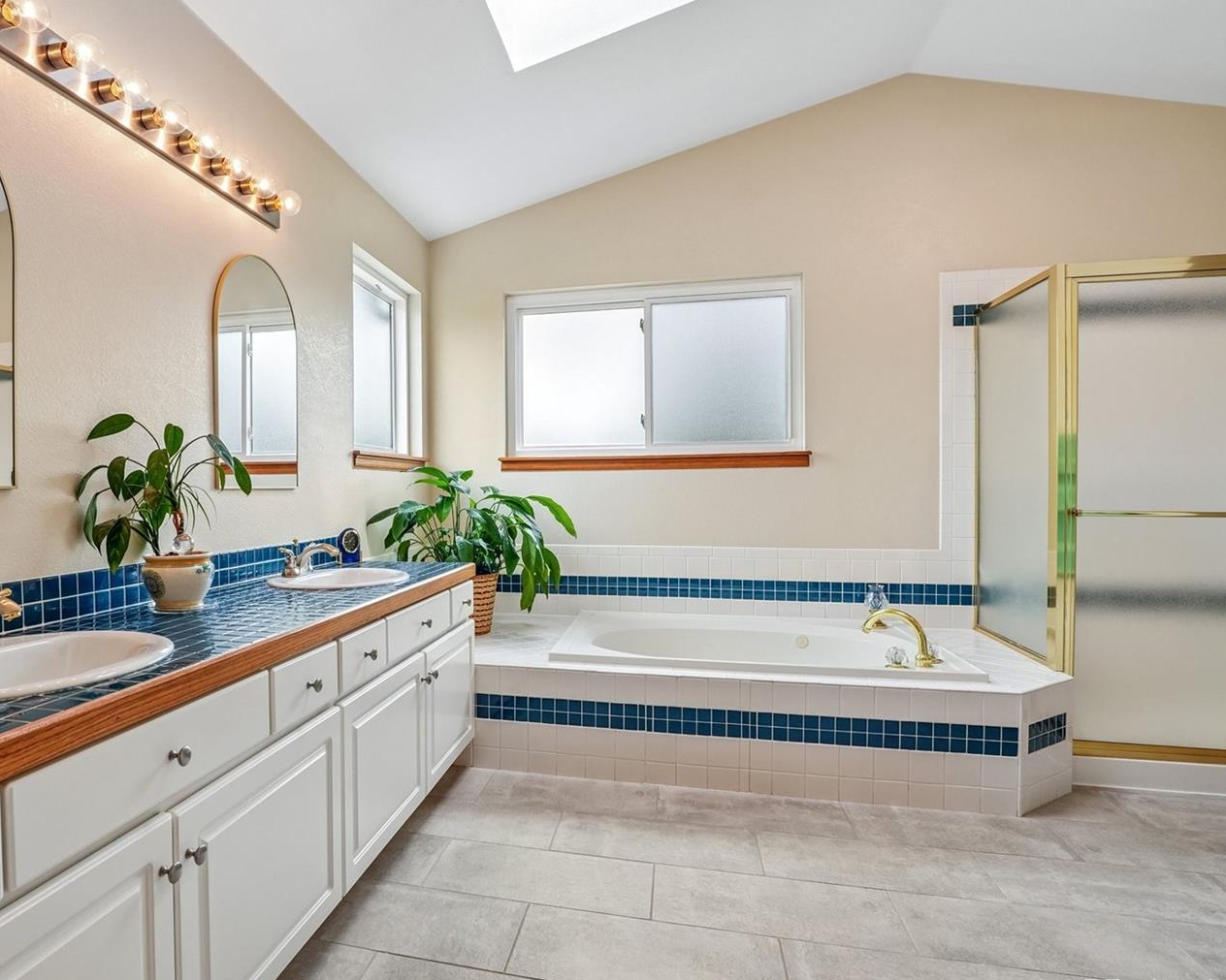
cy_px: 493
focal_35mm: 20
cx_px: 465
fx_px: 711
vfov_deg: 69.2
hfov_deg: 80.1
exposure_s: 1/30
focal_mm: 11
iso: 100
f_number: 8
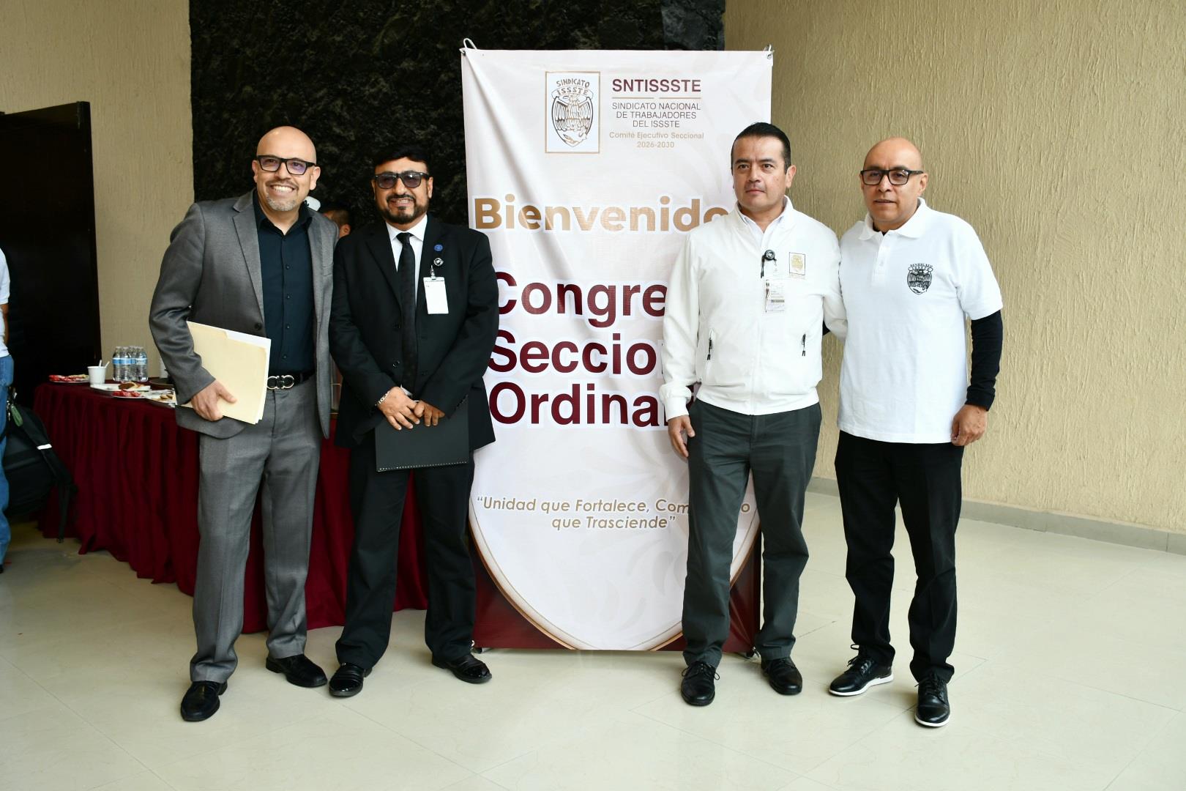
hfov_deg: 61.9
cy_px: 396
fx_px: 988
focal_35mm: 30
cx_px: 593
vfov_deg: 43.6
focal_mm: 20
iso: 200
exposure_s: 1/90.1
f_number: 4.8
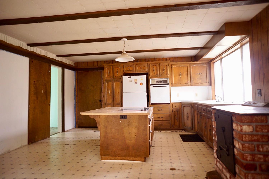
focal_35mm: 24
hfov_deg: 73.7
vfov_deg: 53.1
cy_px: 90
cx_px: 134
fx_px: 179
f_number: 2.8
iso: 200
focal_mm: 16
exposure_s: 1/4
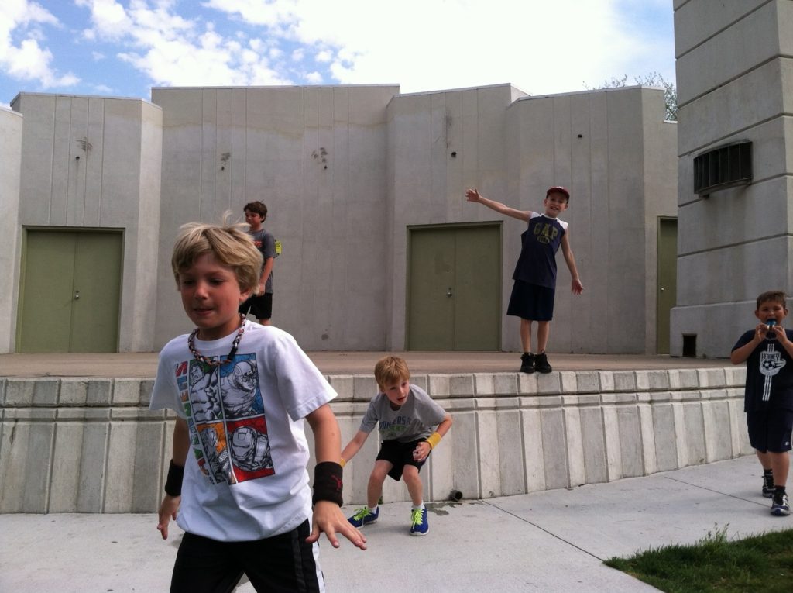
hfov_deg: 52.7
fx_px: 801
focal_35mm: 35
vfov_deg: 40.6
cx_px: 396
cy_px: 296
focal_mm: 3.85
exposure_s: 1/789
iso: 80
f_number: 2.8
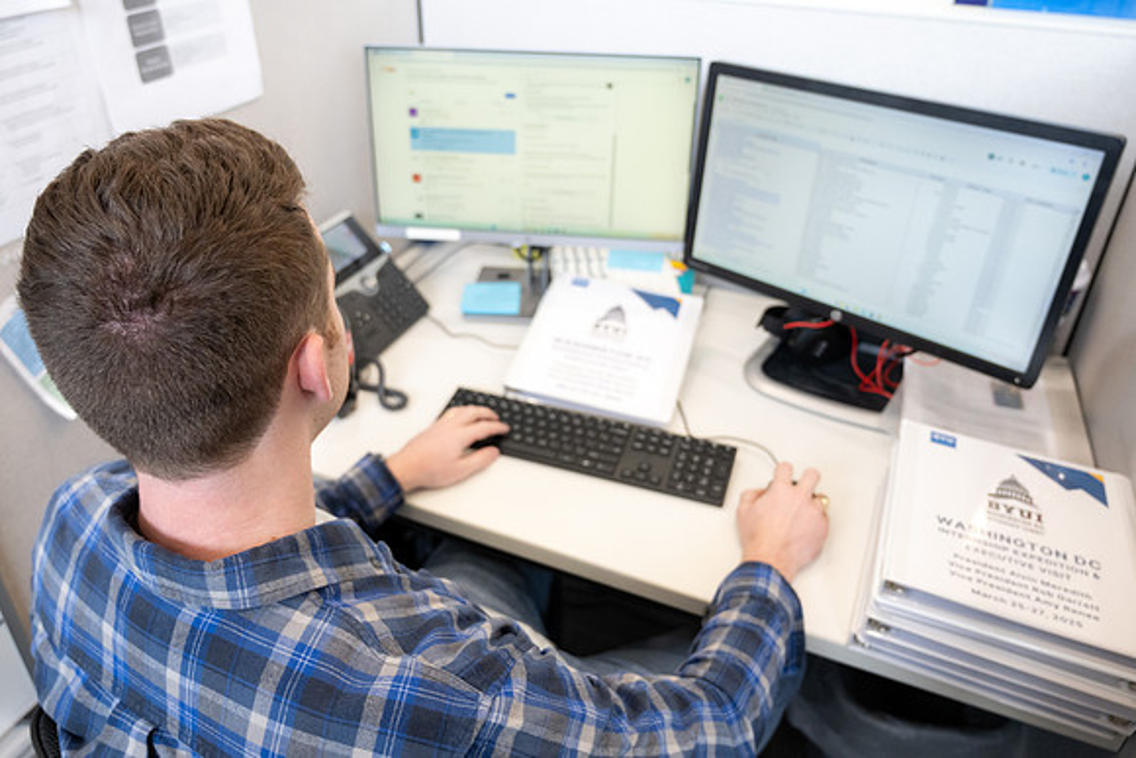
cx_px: 557
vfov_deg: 48.2
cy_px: 335
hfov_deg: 67.8
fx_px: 845
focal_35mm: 27
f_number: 4
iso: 1600
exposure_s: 1/320
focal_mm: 24
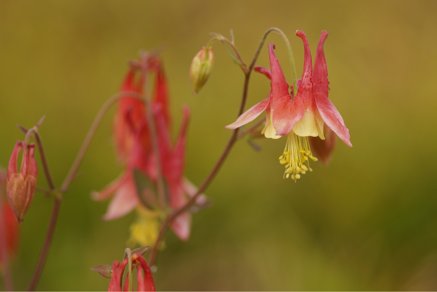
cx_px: 218
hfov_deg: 13.7
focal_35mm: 150
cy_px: 146
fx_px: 1821
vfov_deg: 9.1
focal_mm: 100
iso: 100
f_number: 2.8
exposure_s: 1/250
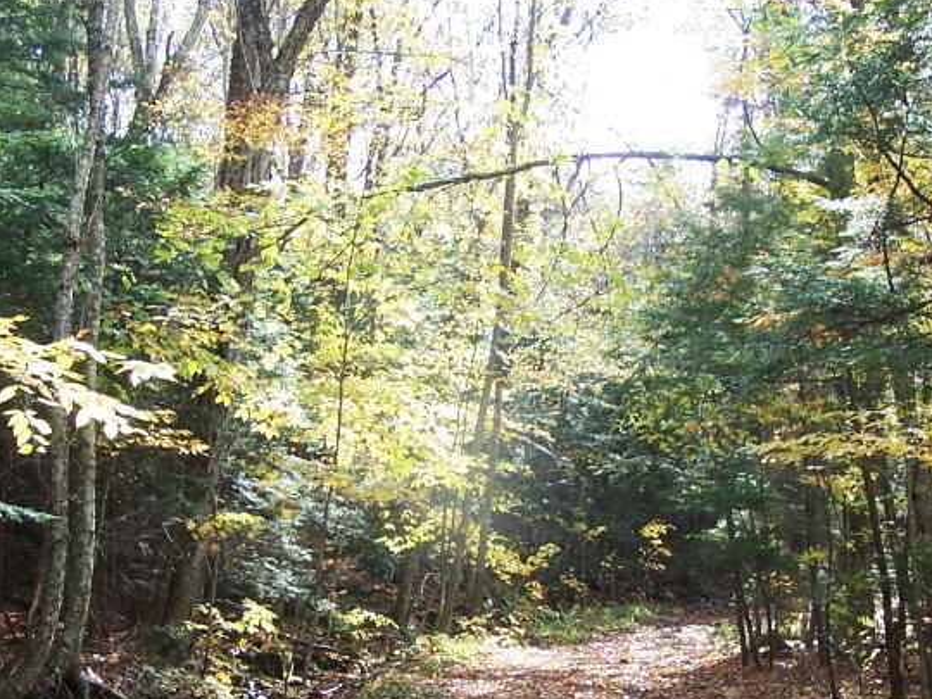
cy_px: 459
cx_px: 494
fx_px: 1939
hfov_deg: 27.0
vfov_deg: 20.4
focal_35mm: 72
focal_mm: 6.3
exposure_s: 1/125
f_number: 2.8
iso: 80
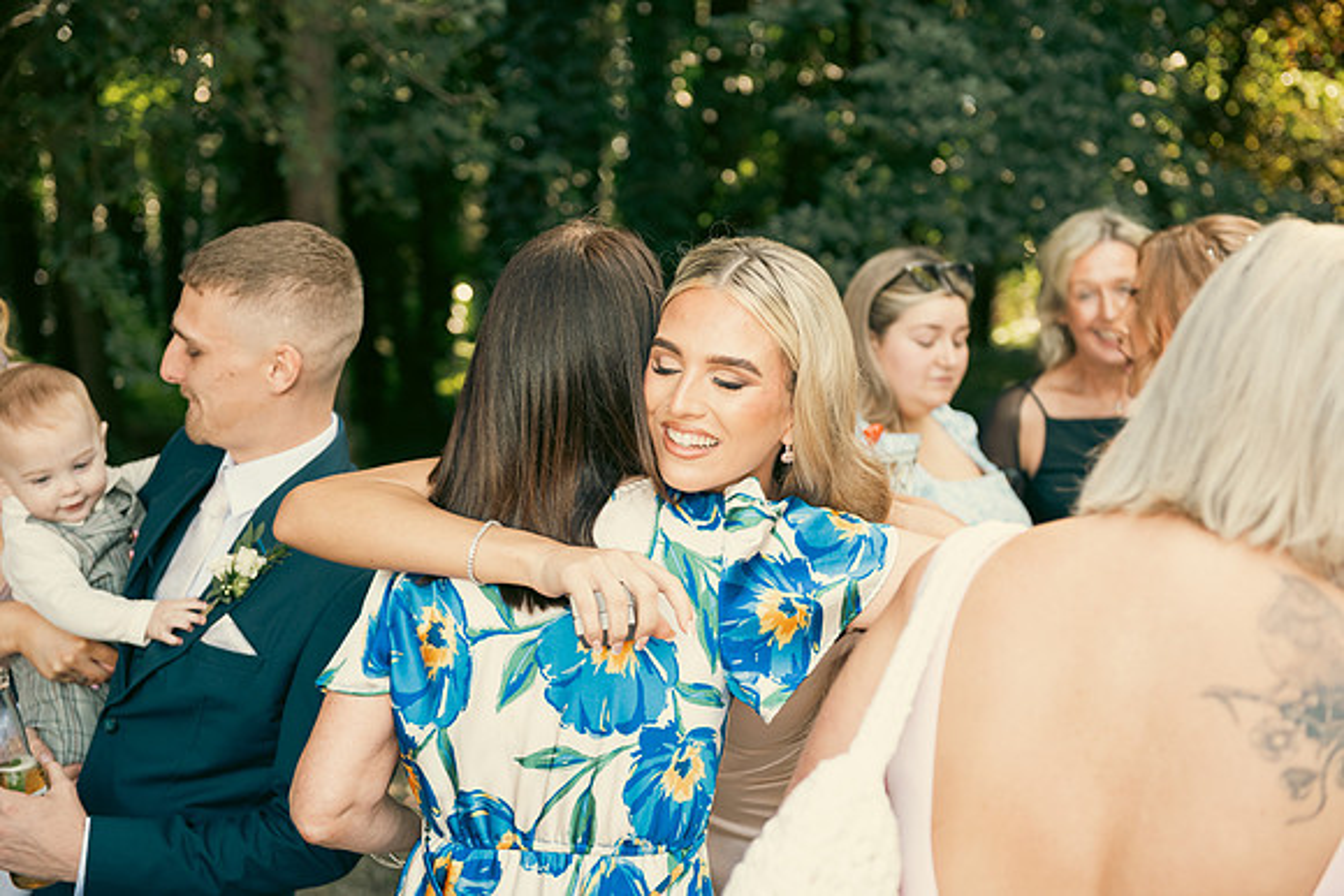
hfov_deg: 36.2
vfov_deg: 24.6
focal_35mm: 55
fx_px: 2054
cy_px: 448
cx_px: 672
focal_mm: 55
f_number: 3.5
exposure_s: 1/160
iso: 250
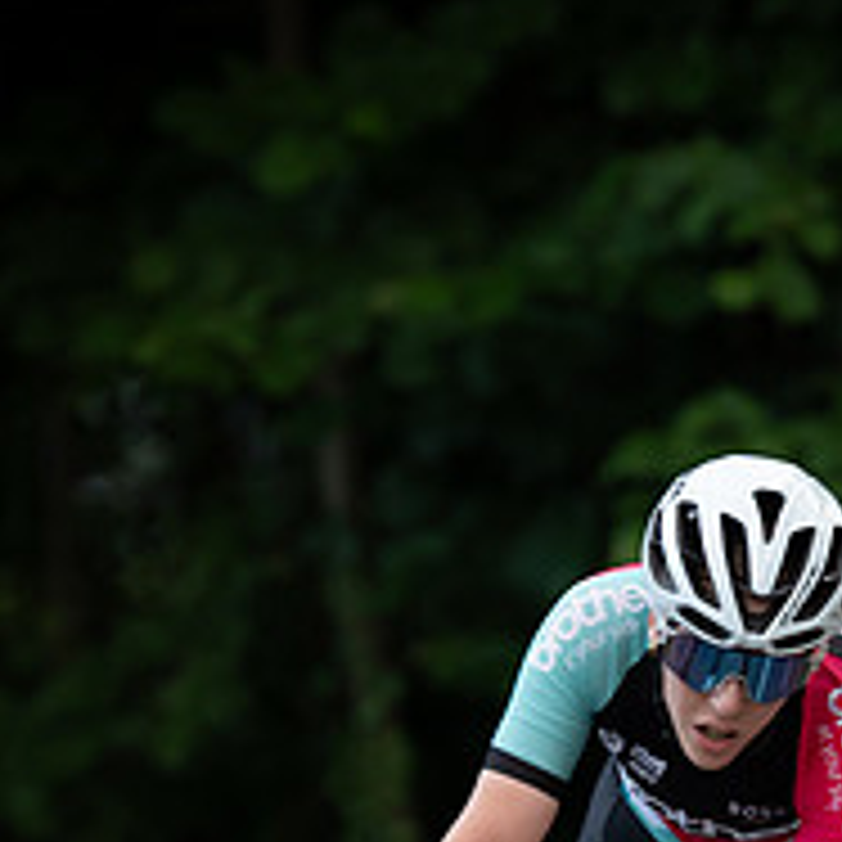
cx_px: 372
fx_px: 19924
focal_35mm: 724
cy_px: 1156
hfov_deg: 2.4
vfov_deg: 2.4
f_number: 3.2
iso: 1000
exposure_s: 1/800
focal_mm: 200
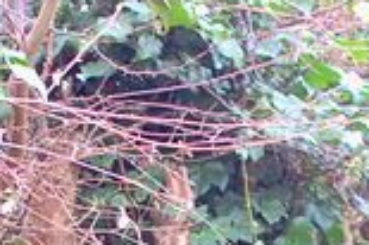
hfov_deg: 11.3
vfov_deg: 7.4
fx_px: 1871
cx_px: 225
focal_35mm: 183
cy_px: 345
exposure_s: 1/50
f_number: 3.5
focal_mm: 35
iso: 200
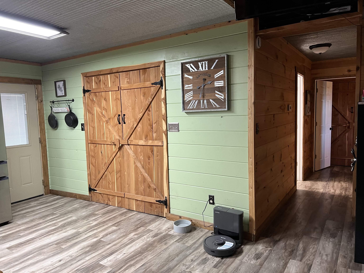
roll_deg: +2.0
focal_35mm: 26
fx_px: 273
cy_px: 136
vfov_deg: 53.1
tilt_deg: -6.3
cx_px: 182
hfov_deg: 67.3
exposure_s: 1/60
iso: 200
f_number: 1.5
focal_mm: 5.7
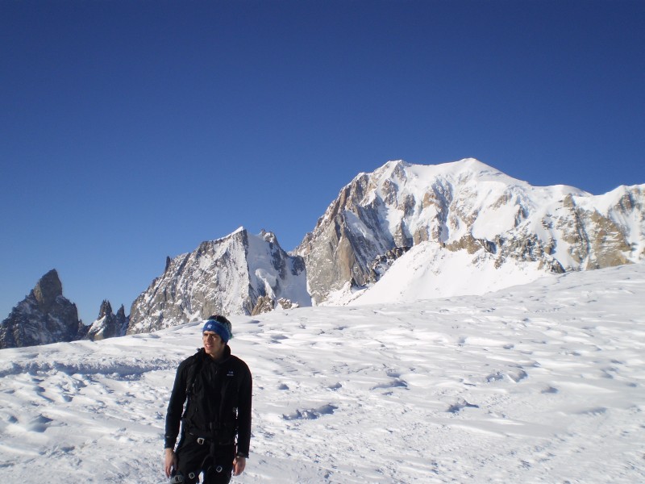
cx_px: 322
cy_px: 242
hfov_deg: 51.4
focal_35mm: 36
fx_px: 671
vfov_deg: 39.7
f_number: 4.6
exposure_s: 1/2000
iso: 64
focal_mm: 6.3
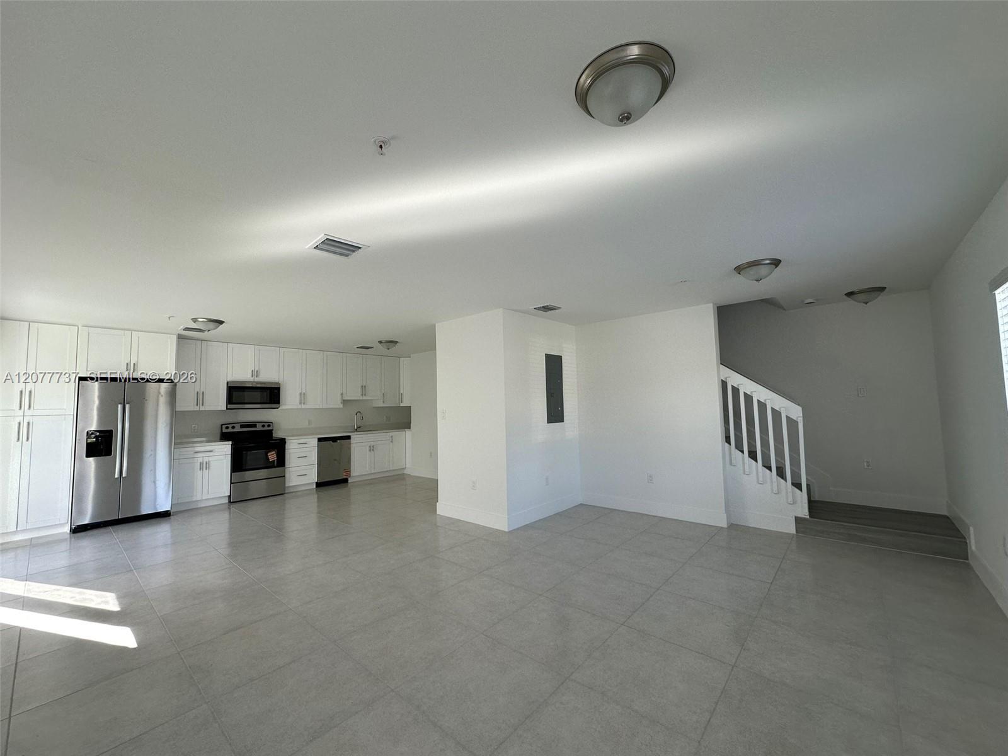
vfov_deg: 85.7
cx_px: 504
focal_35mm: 14
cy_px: 378
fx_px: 408
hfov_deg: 102.1
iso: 80
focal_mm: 2.22
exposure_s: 1/99
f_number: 2.2
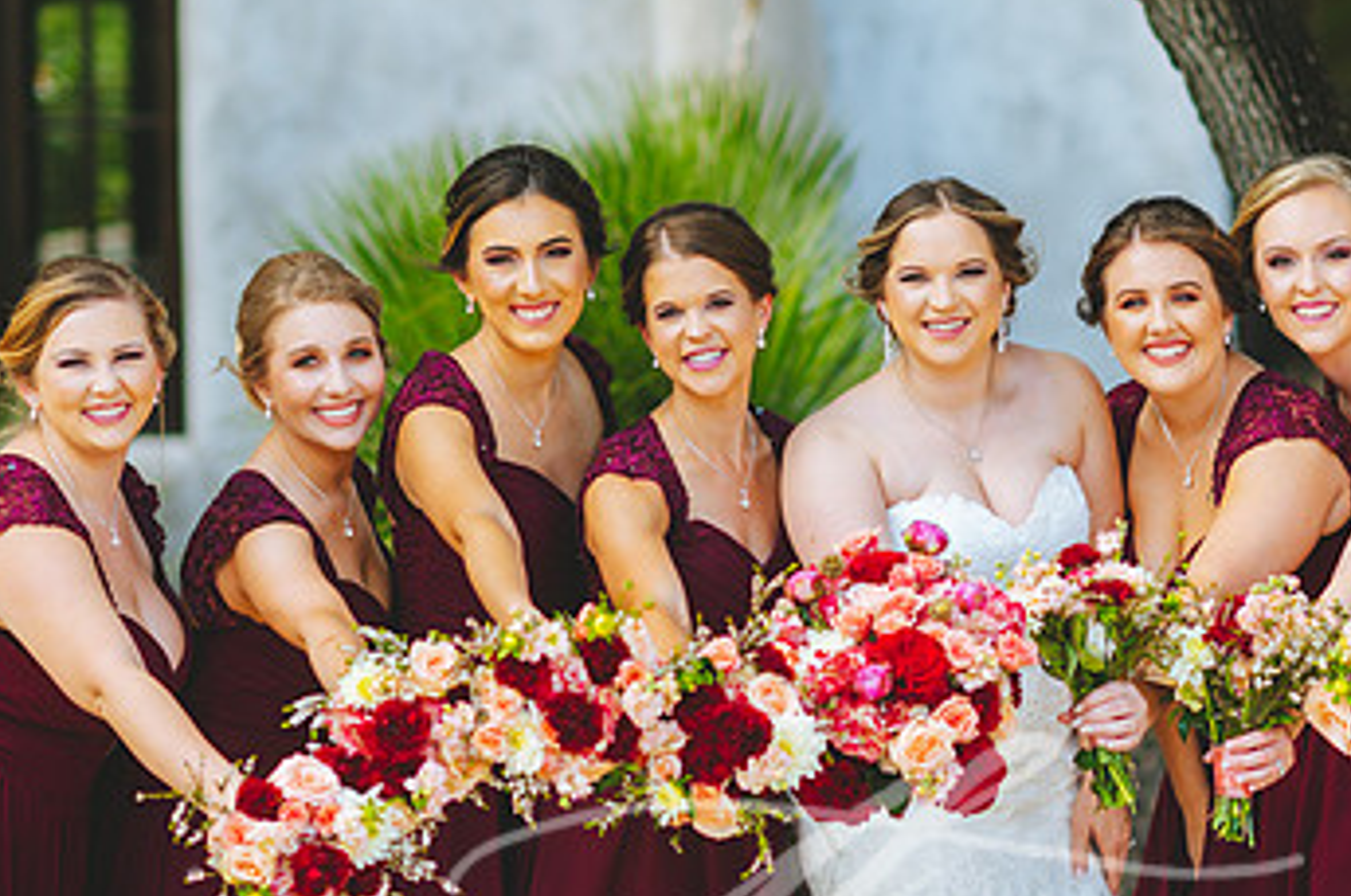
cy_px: 513
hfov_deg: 14.4
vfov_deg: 9.6
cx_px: 834
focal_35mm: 143
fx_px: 5359
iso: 160
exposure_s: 1/1000
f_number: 2
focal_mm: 85
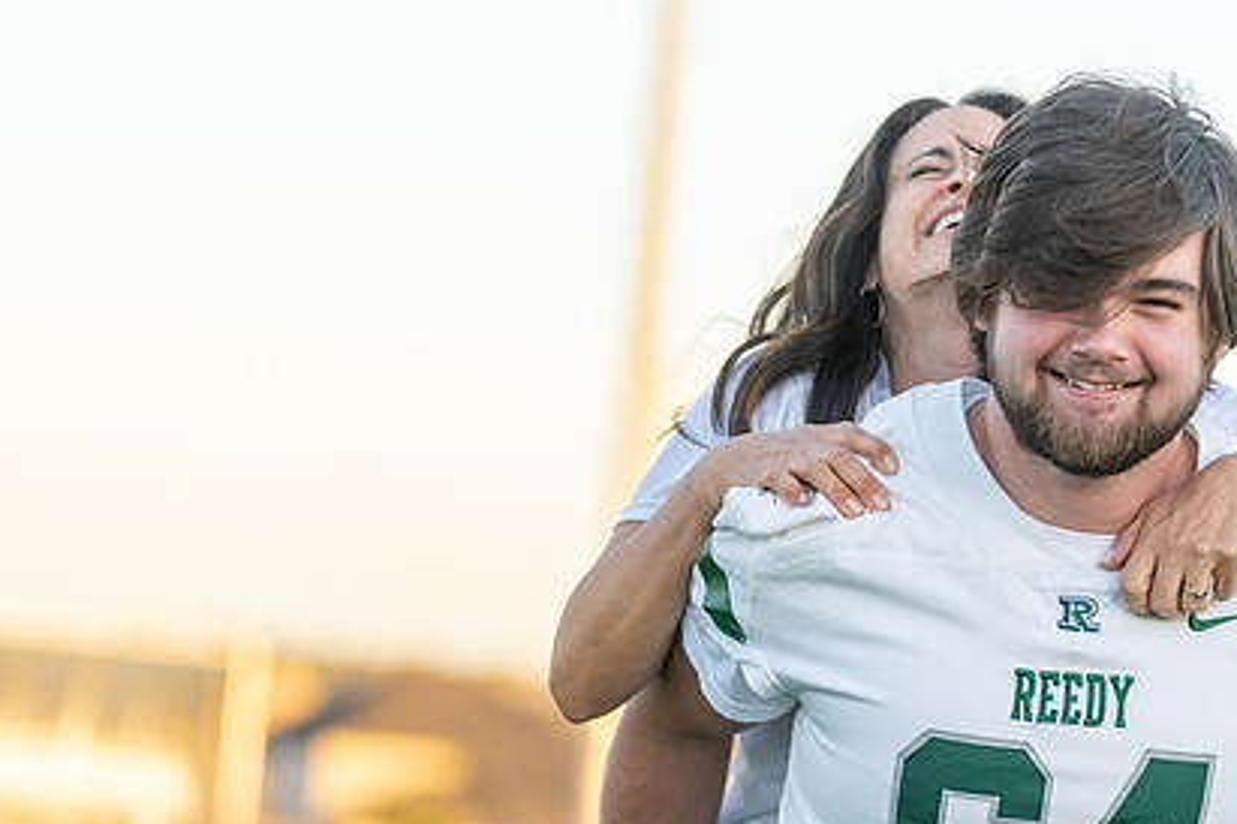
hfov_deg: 11.7
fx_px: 6013
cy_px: 480
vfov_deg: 7.8
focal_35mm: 175
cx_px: 774
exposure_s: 1/500
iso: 320
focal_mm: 124
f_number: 2.8
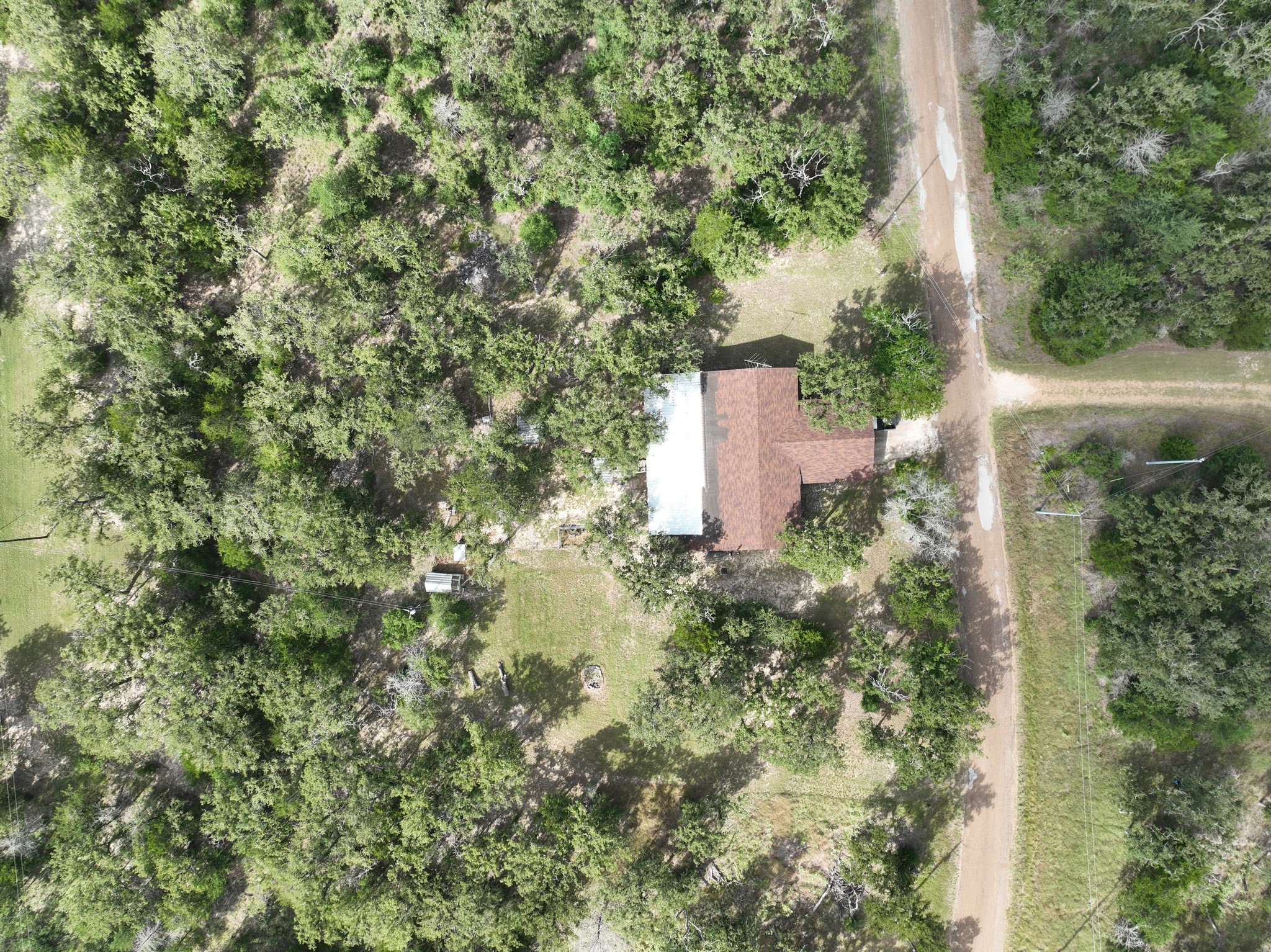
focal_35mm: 24
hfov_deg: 71.6
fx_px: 881
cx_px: 636
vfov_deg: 56.8
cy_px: 476
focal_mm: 12.29
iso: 110
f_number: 2.8
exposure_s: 1/640
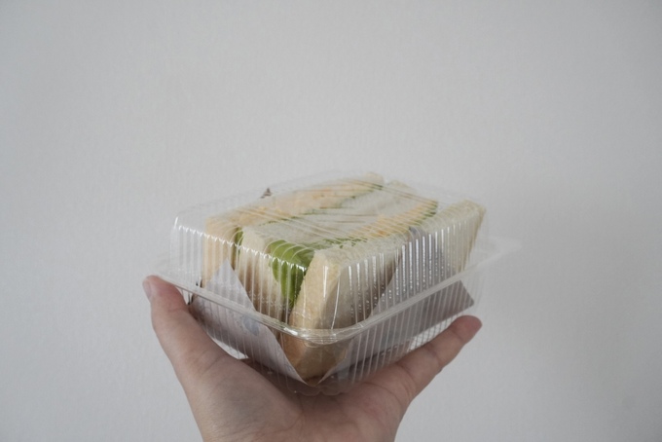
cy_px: 221
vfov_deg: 36.9
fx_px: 662
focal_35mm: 36
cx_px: 331
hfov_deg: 53.1
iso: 1250
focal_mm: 24
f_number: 8
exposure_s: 1/40
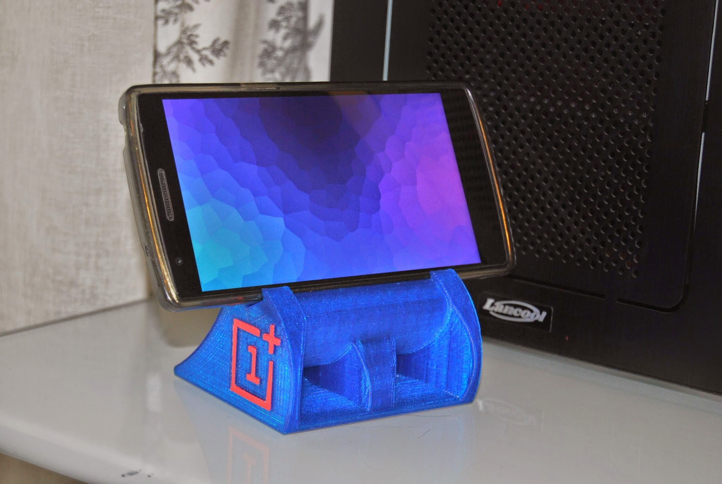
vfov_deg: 16.6
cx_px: 361
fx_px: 1657
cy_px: 242
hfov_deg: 24.6
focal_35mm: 82
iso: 200
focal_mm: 55
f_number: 5.6
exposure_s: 1/60
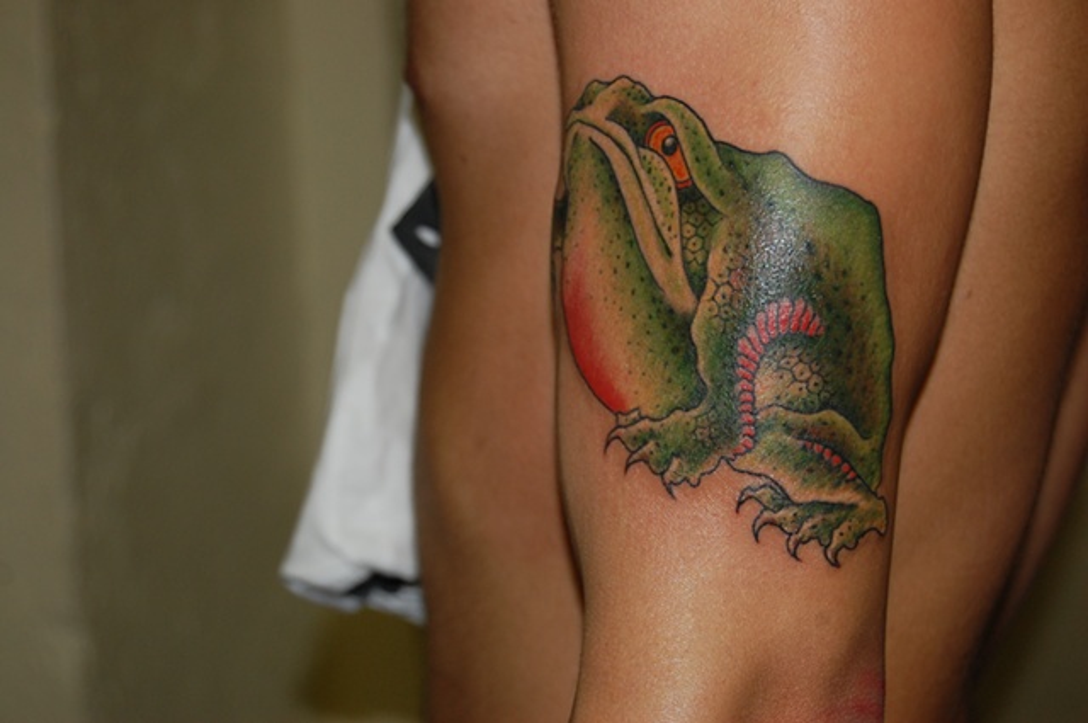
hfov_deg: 24.6
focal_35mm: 82
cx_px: 544
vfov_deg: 16.5
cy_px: 362
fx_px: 2490
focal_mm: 55
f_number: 5.6
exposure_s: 1/60
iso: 400
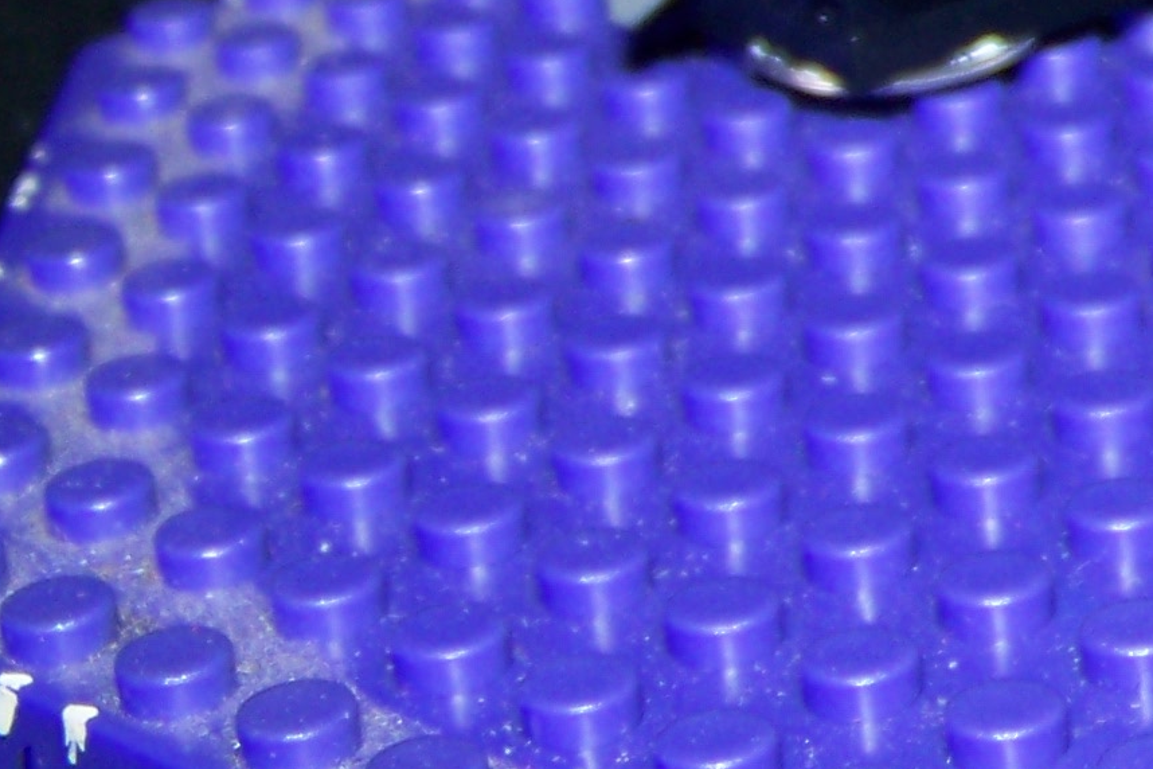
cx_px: 1900
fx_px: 4291
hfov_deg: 14.0
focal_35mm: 134
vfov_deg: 9.9
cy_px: -352
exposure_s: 1/30
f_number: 2.8
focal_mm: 5.85
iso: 64
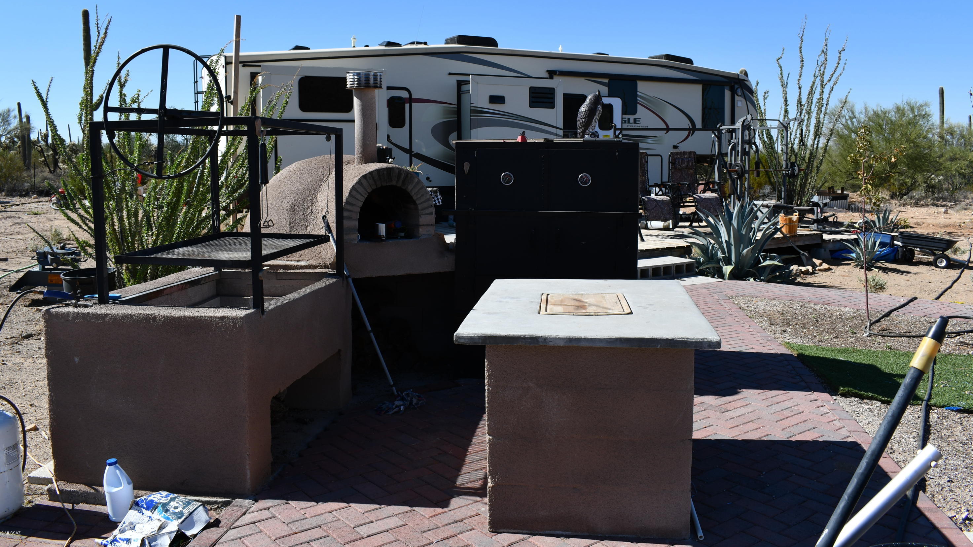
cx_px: 485
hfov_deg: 61.0
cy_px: 224
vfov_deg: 36.6
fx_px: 826
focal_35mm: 32
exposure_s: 1/320
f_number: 9
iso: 100
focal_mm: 20
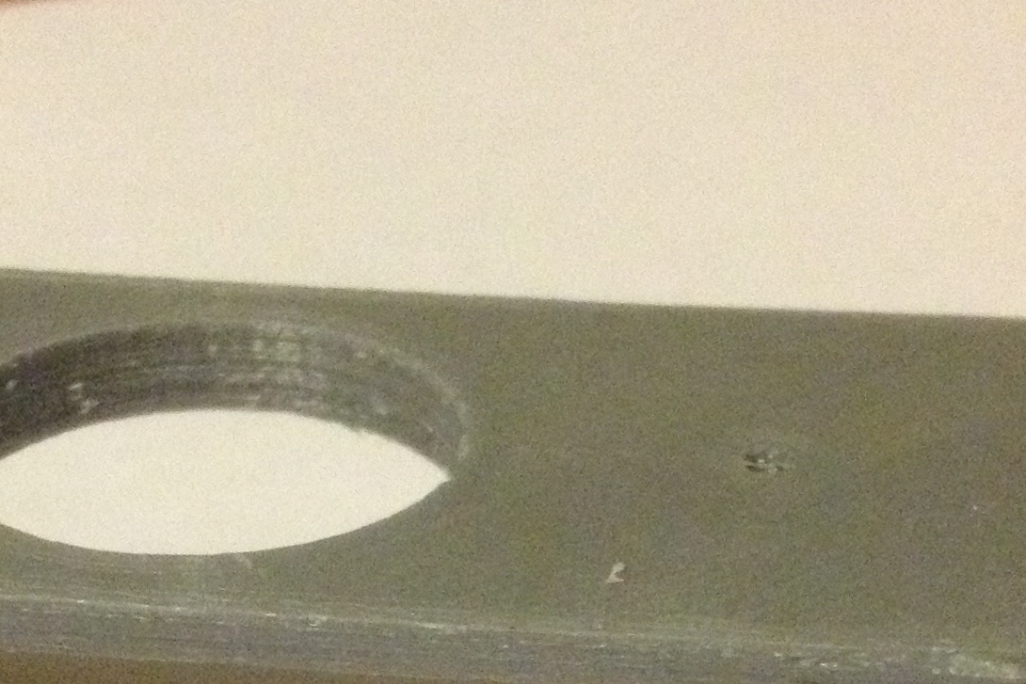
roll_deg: -1.8
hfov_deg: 18.8
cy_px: 810
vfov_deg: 12.3
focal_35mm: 109
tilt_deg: -34.5
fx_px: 3107
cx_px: 484
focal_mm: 4.28
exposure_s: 1/15
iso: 640
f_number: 2.4
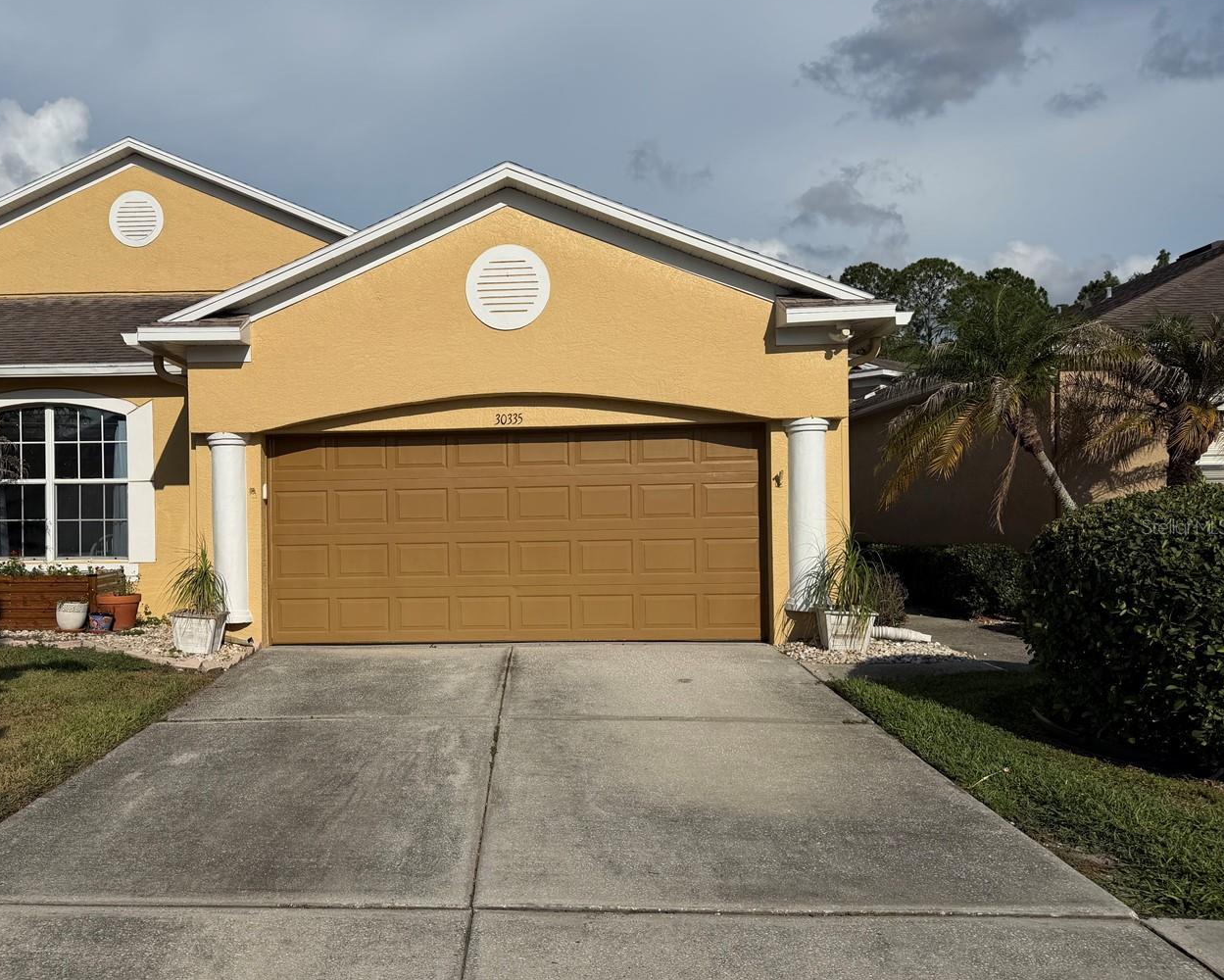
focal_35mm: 30
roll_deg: +1.7
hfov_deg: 57.9
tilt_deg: +0.1
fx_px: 1087
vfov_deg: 48.5
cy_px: 526
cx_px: 450
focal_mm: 6.76
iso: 80
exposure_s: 1/11905
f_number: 1.78
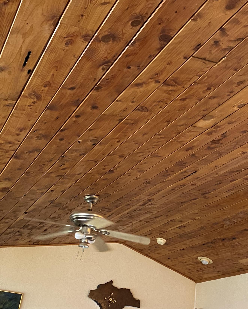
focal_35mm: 46
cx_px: 188
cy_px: 174
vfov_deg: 40.3
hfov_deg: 32.1
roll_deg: -6.1
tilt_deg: +24.4
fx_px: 422
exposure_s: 1/60
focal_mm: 4.25
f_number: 1.8
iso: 400
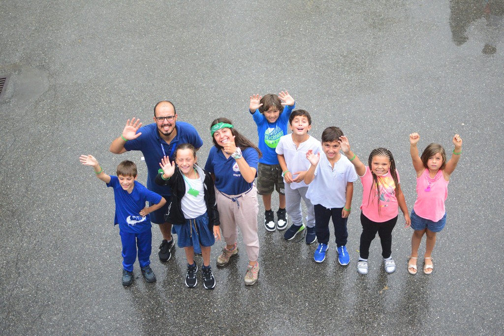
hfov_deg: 37.8
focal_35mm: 52
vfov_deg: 25.8
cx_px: 252
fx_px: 735
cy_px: 168
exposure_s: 1/1000
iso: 1600
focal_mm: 35
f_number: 2
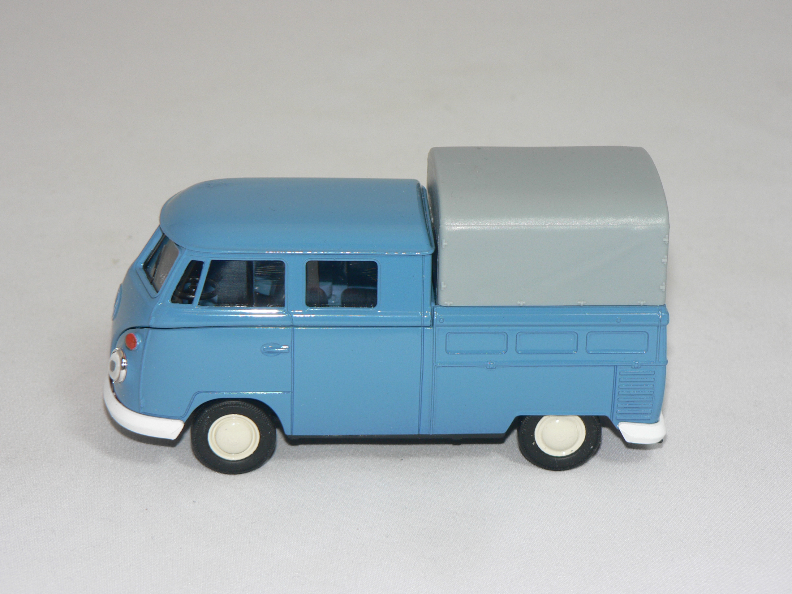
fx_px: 2265
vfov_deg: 14.9
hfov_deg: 19.8
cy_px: 297
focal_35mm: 99
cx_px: 396
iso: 80
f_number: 3.2
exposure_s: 1/60
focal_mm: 16.5
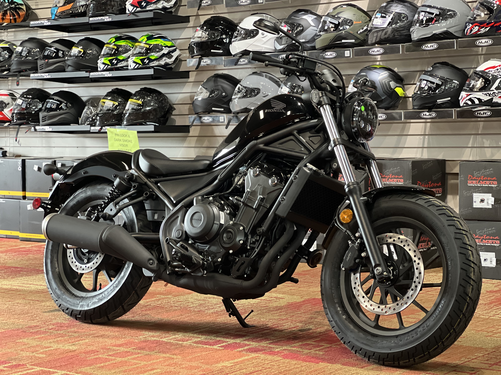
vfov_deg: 19.1
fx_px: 1114
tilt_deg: -3.2
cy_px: 188
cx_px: 250
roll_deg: +0.5
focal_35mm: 77
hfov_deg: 25.3
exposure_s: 1/24
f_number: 2.8
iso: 400
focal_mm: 9
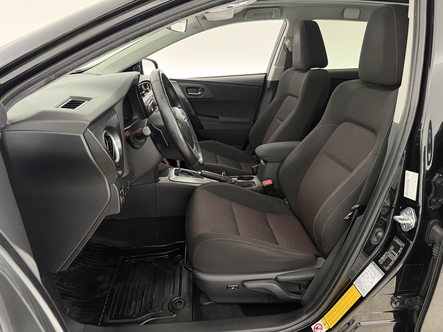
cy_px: 166
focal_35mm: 24
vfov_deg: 56.8
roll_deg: -1.0
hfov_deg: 71.6
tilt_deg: -20.5
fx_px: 307
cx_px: 222
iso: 1000
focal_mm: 6.76
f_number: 1.78
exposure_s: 1/33
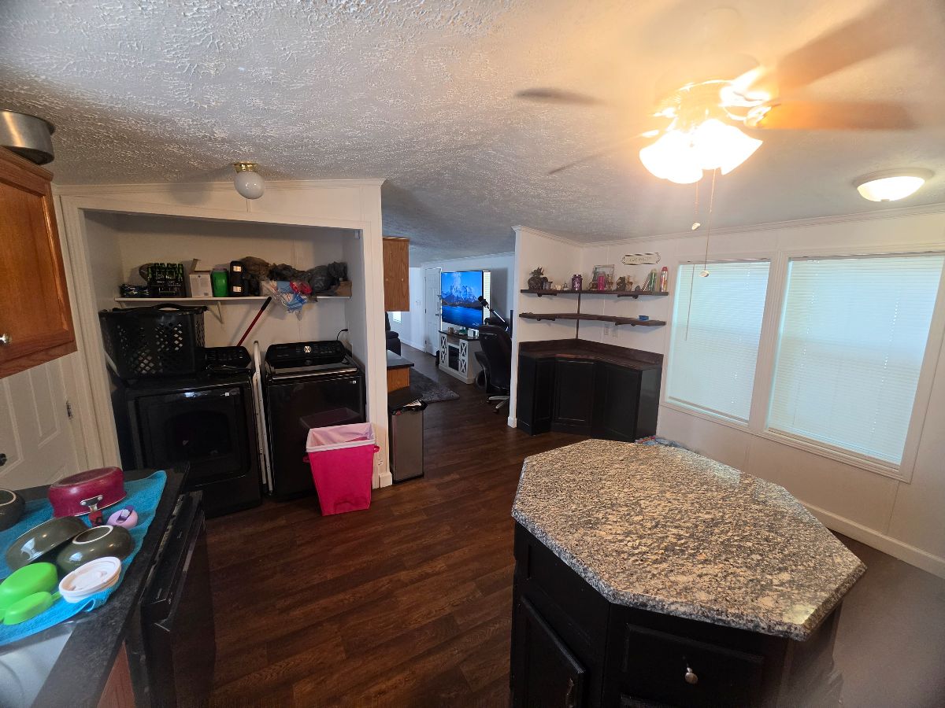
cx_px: 472
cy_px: 354
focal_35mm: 13
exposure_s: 1/120
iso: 160
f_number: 1.9
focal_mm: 2.2
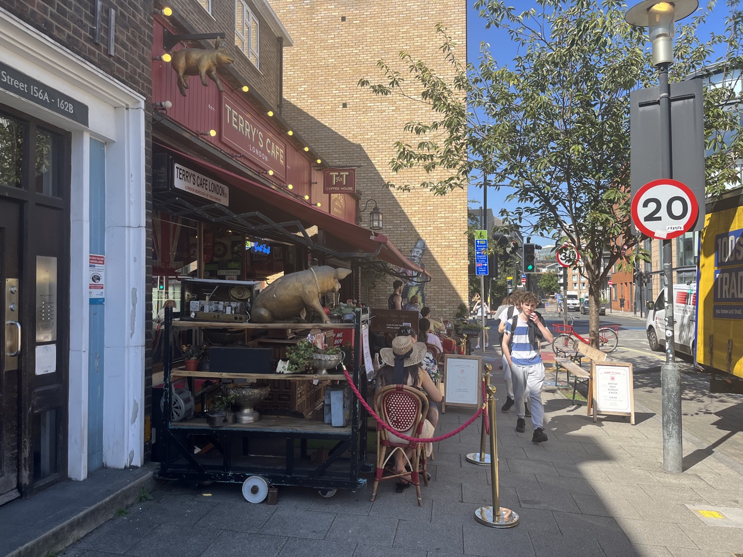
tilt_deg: +1.6
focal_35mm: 26
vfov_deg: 53.1
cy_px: 278
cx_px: 372
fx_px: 558
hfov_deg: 67.3
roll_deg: +0.9
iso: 50
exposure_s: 1/1536
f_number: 1.6
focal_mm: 5.1
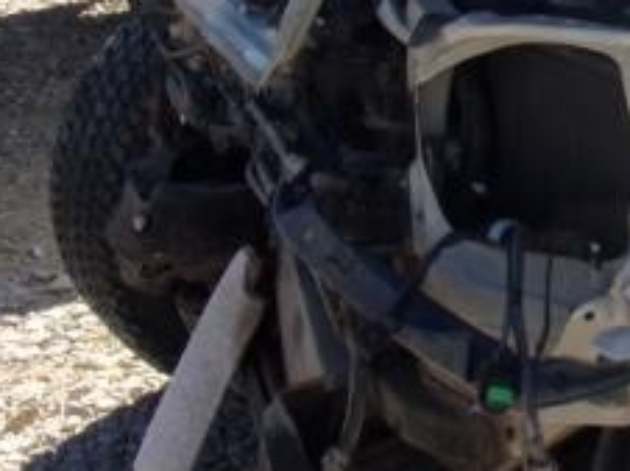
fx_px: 1545
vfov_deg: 17.1
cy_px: 47
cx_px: 833
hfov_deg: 20.8
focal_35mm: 85
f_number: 3.3
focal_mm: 4.3
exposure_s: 1/800
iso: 80
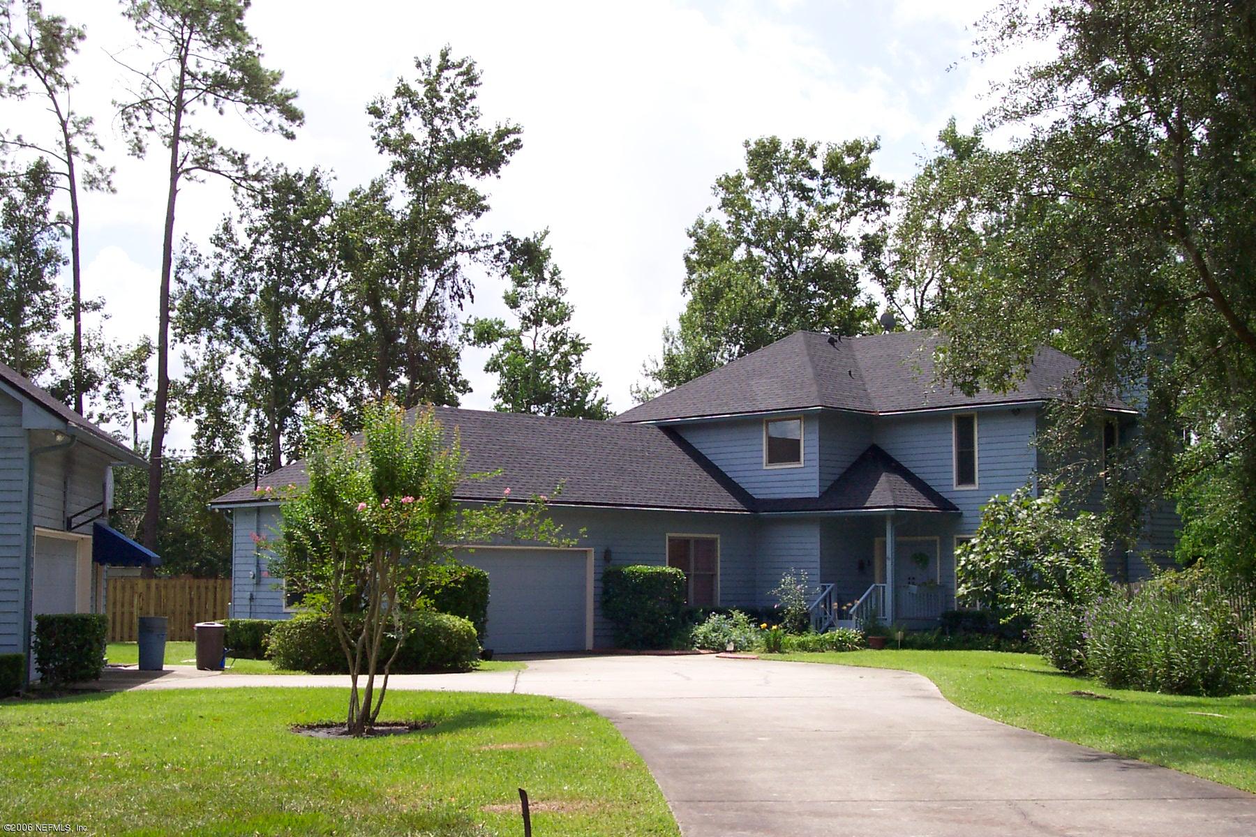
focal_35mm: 51
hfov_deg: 38.9
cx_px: 628
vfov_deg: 26.5
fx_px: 1779
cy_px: 418
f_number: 5.6
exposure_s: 1/350
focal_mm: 10.7
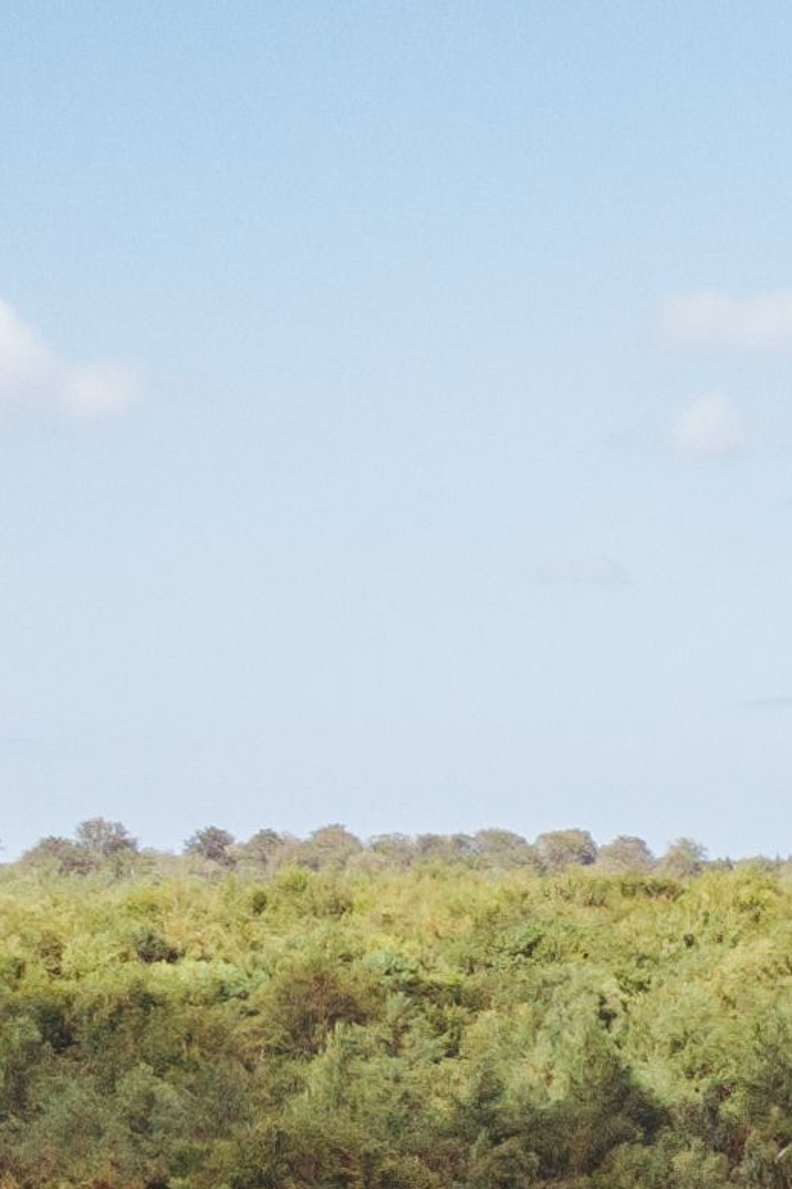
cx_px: 1989
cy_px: 1818
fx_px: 4290
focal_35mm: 130
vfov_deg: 14.6
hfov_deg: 9.3
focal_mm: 4.5
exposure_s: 1/640
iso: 100
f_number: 2.8
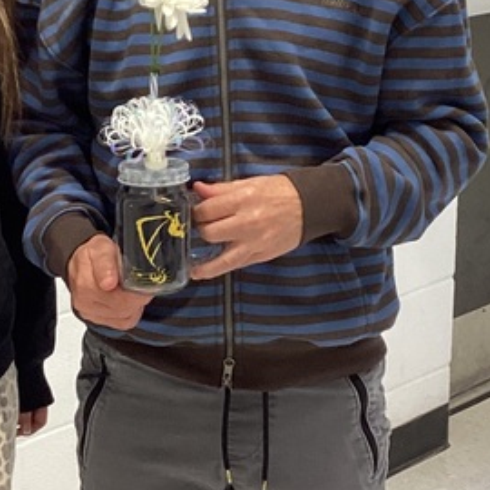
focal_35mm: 104
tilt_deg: -14.4
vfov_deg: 16.7
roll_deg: +1.1
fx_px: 1666
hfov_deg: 16.6
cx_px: 76
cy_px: 249
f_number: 2.4
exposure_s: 1/50
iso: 125
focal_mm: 3.3
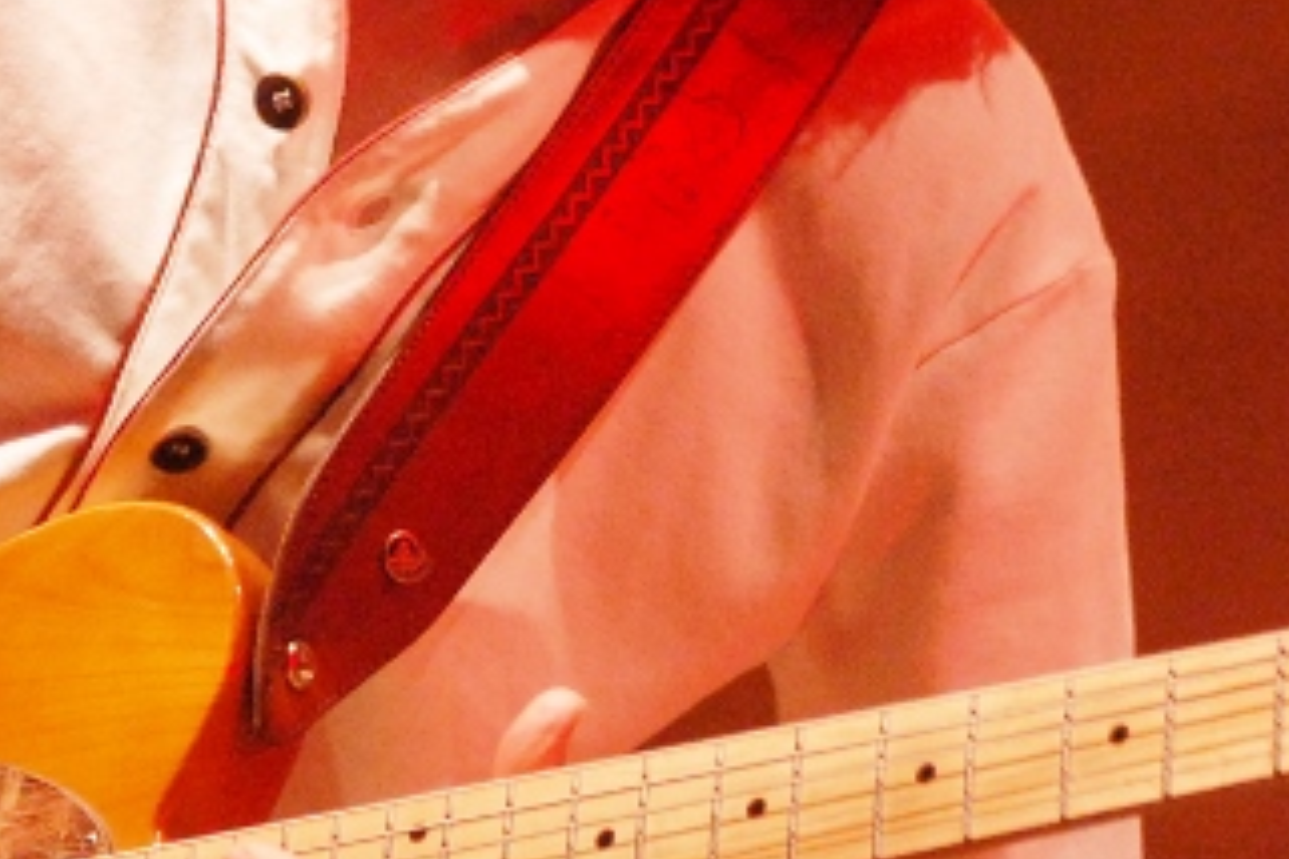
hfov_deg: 5.0
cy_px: -136
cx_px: 570
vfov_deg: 3.3
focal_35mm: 411
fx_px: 14715
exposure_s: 1/125
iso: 1600
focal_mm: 110
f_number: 4.2
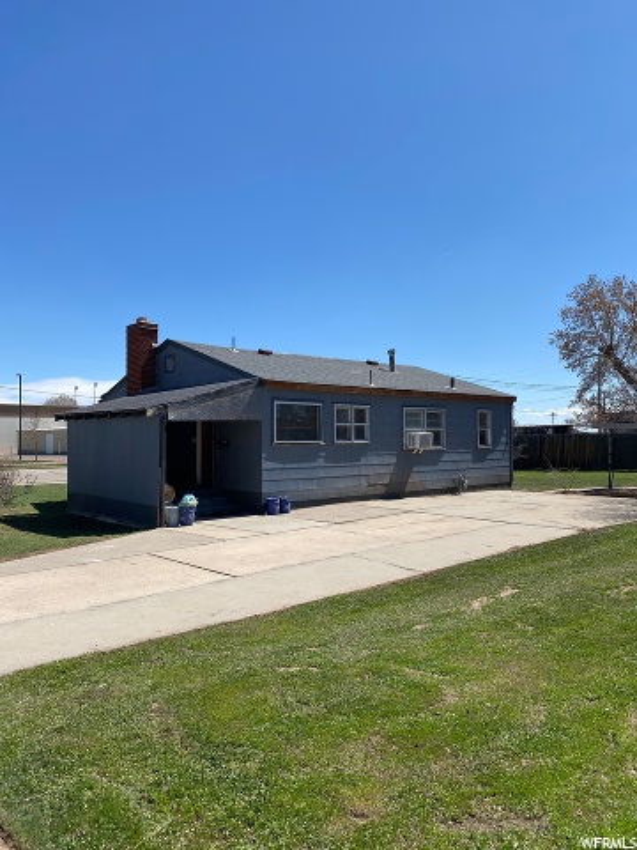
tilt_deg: +1.9
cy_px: 425
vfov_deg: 67.3
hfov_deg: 53.1
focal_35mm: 26
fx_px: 638
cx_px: 318
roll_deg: +0.2
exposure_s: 1/3413
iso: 32
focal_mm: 4.25
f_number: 1.8
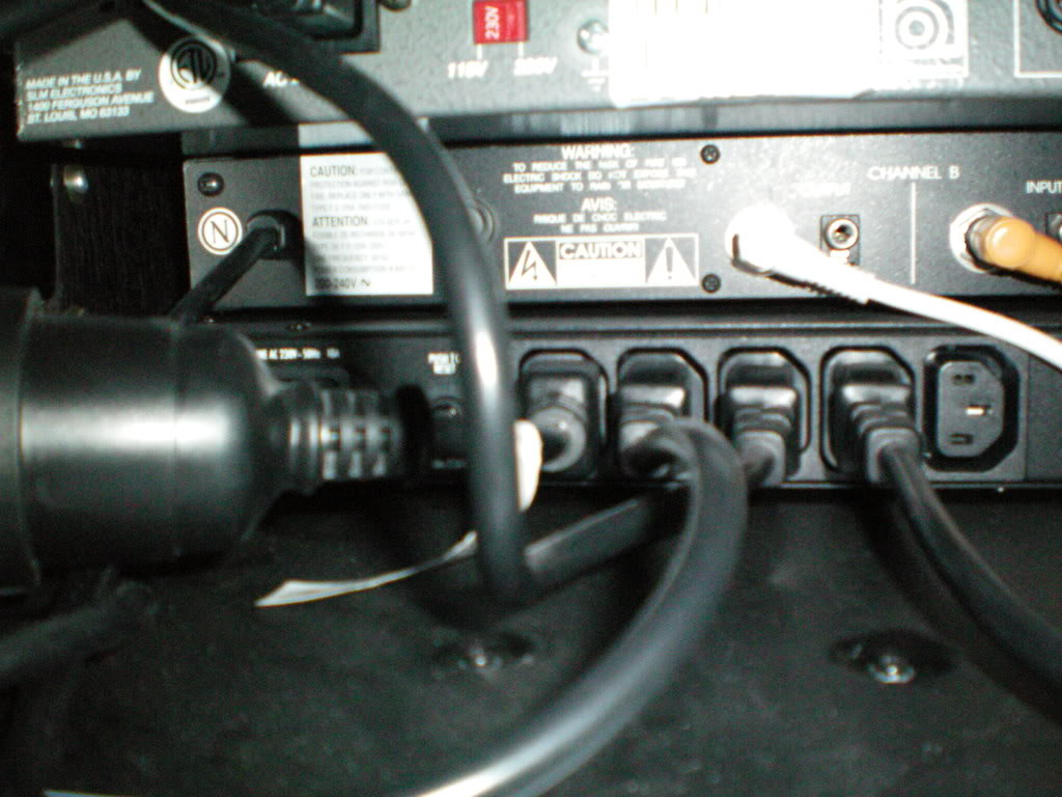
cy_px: 398
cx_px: 531
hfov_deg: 49.0
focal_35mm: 38
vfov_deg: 37.7
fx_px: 1166
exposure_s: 1/60
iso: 400
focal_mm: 6.3
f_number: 3.1
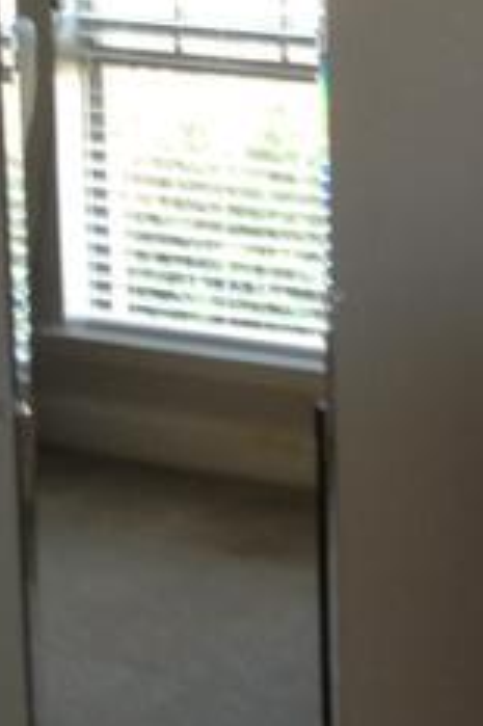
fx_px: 2519
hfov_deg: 10.2
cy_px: 199
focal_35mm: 125
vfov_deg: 16.3
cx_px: 938
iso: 50
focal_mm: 4.28
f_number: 2.4
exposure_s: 1/20
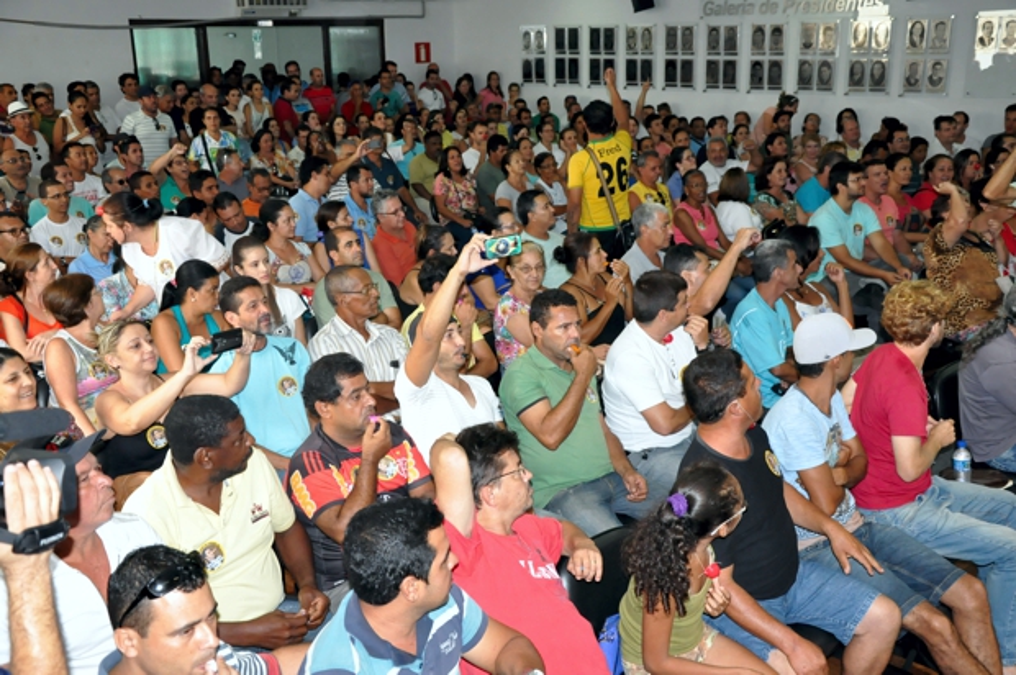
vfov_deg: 34.1
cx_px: 508
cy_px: 338
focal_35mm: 39
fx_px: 1099
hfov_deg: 49.6
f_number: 4
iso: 2000
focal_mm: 26
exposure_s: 1/200
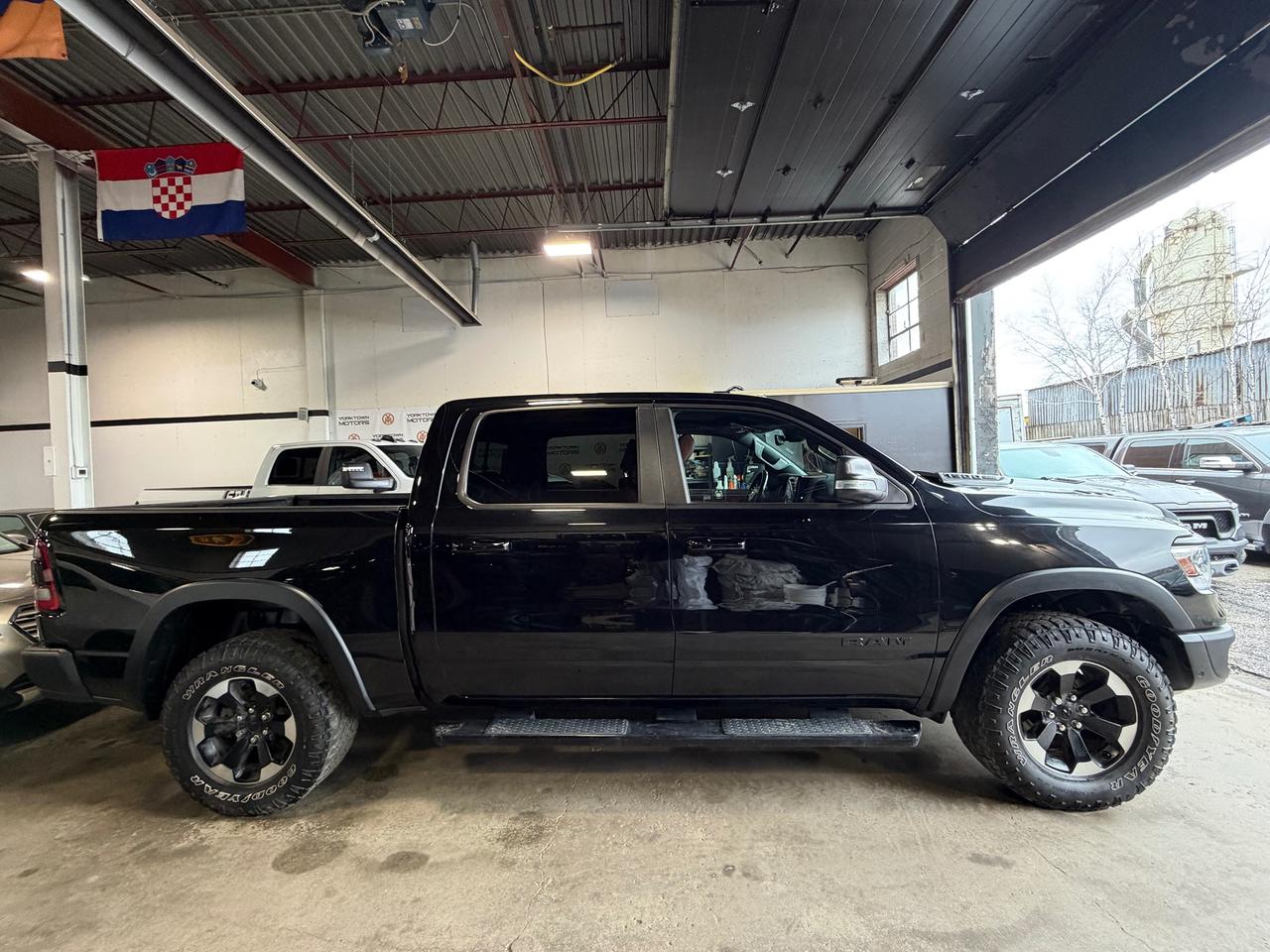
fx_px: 514
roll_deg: +2.5
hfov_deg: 102.1
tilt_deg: -0.7
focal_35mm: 14
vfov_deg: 85.7
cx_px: 635
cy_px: 476
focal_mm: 2.22
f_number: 2.2
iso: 320
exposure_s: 1/60
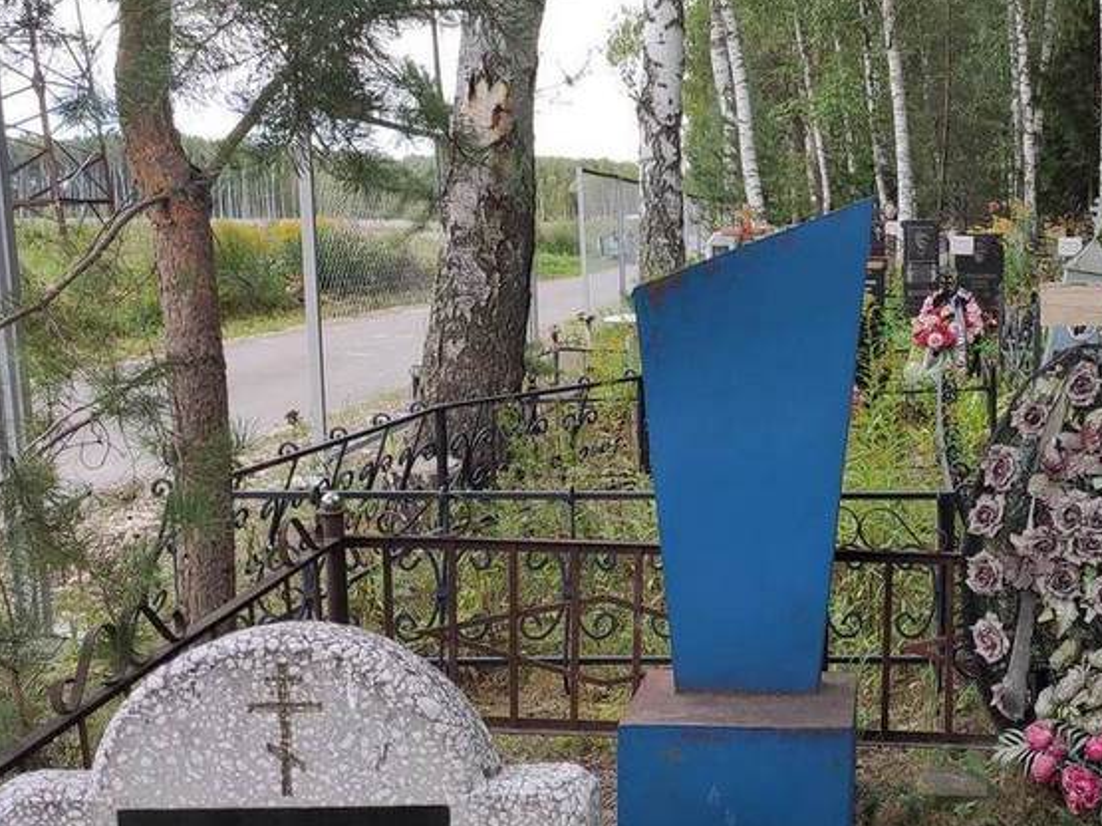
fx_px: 1528
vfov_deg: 30.3
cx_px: 967
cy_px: 433
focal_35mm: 48
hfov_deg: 37.4
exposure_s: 1/120
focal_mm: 4.77
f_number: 1.75
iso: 125
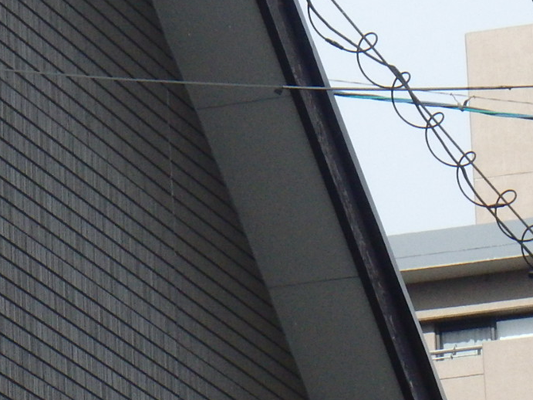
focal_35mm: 389
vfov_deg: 3.8
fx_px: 5989
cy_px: -22
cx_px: -159
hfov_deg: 5.1
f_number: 5.9
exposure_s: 1/2000
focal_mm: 25
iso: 500
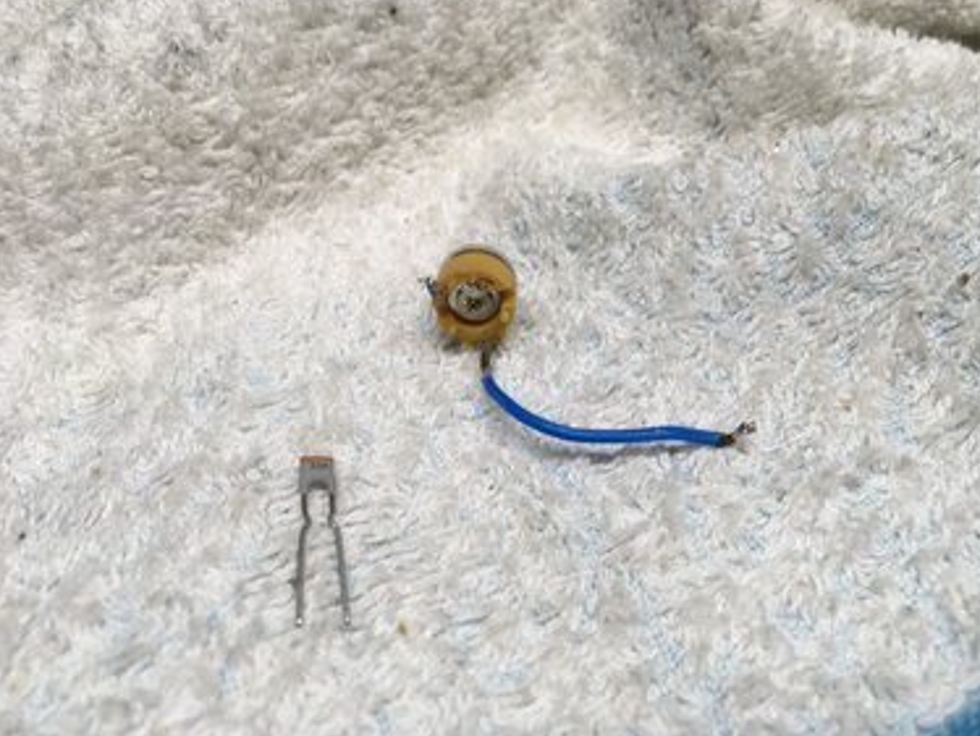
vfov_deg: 45.5
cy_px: 356
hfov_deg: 58.3
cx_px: 521
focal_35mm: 31
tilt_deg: -47.1
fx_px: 878
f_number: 2.2
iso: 25
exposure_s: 1/50
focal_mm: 4.15
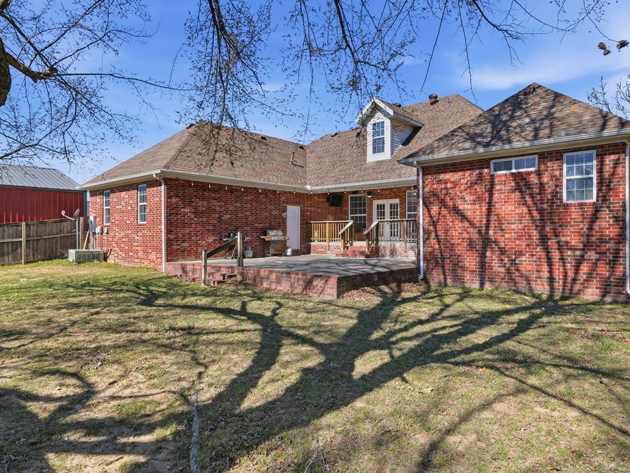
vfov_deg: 58.9
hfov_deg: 73.7
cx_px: 346
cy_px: 236
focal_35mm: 23
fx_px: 419
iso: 400
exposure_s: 1/800
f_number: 10
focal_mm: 21
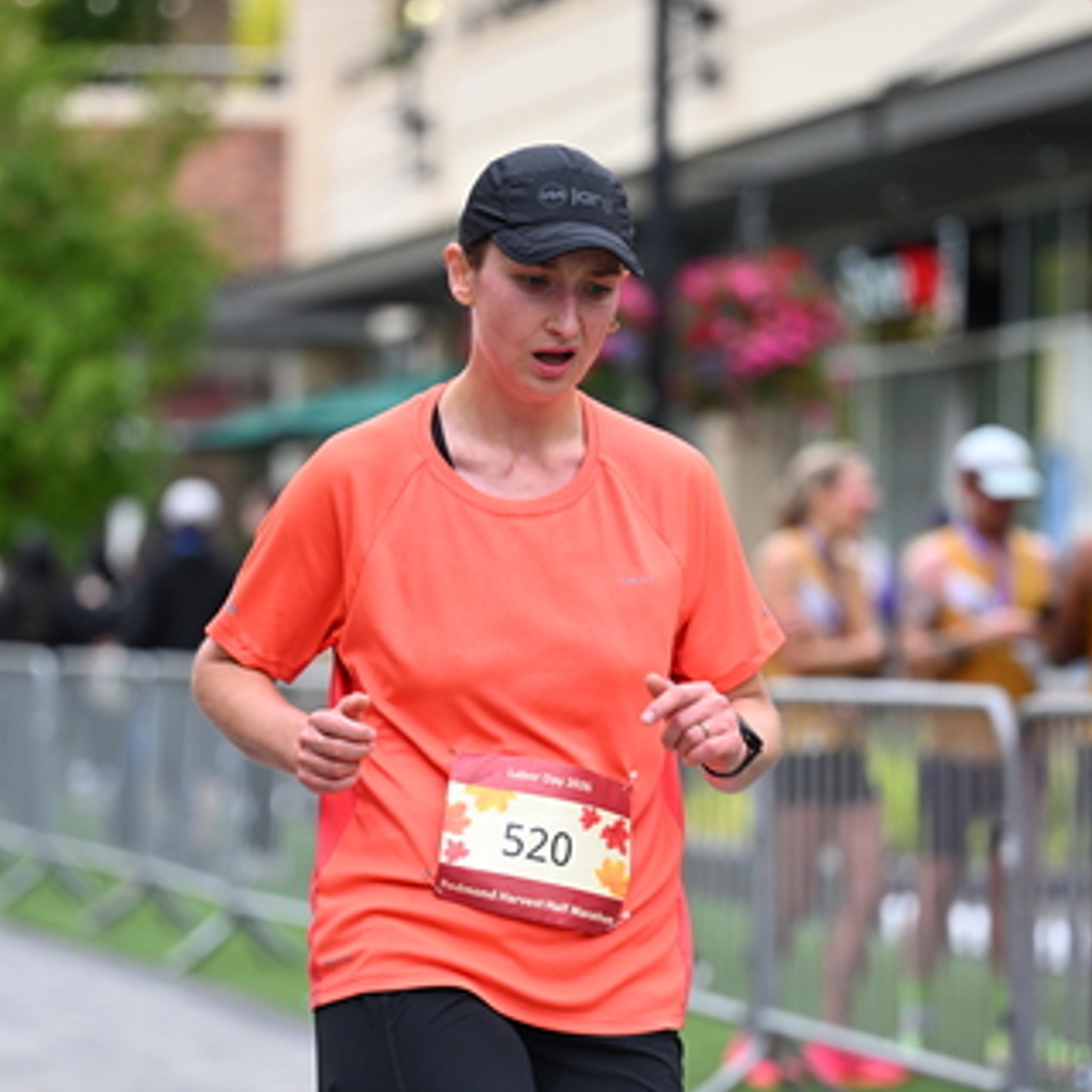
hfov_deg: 10.9
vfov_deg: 10.9
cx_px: 560
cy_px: 664
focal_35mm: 161
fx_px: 5746
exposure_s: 1/1600
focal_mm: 110
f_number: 2.8
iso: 1000
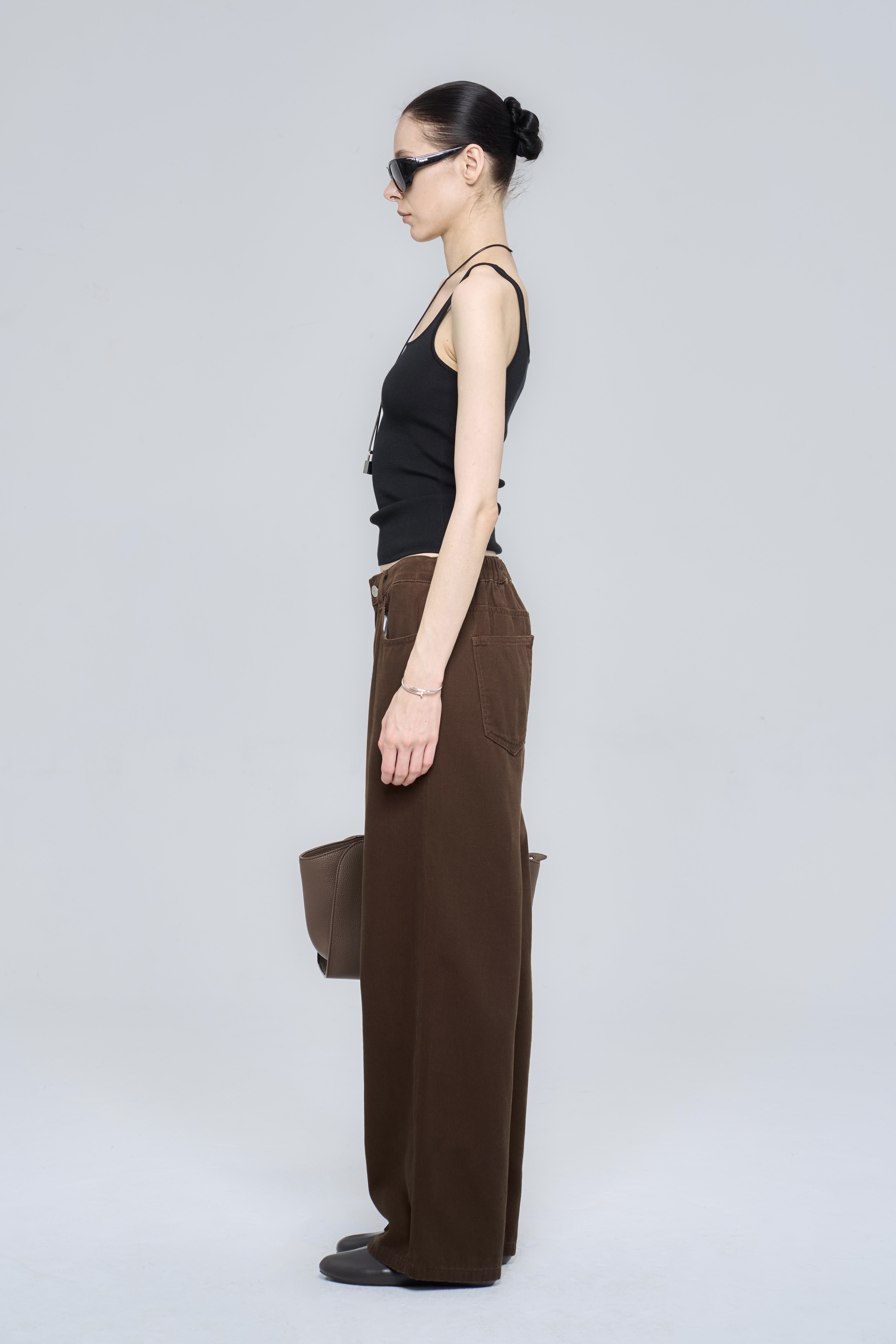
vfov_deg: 23.9
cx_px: 448
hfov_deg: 16.1
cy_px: 672
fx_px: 3173
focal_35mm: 85
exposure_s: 1/125
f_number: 8
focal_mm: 85
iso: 200
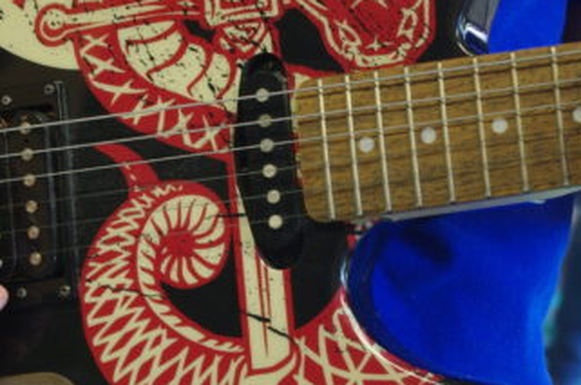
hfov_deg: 14.5
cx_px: 208
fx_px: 2288
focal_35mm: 142
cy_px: 236
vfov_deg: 9.6
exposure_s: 1/40
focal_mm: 42.5
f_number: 4.5
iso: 800
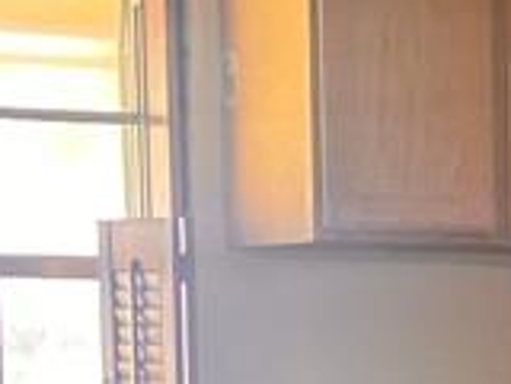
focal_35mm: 166
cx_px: 553
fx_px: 2450
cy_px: 858
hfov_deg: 11.7
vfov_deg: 8.3
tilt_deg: -13.4
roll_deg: +1.5
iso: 250
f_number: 1.5
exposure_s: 1/60
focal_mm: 5.7
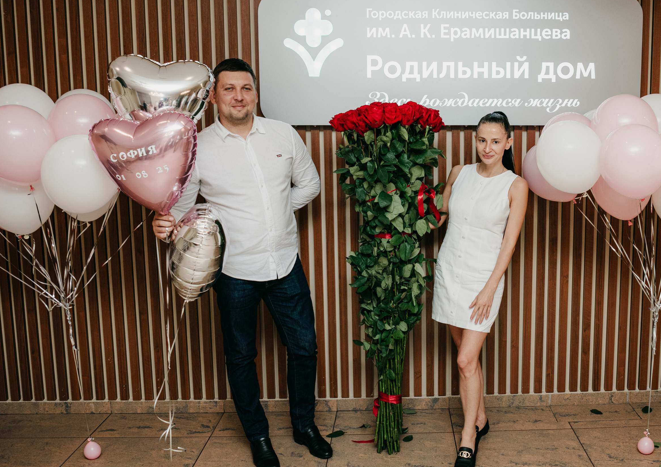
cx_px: 427
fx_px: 711
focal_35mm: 38
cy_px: 228
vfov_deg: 36.4
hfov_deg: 49.2
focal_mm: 26
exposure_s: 1/160
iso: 200
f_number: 4
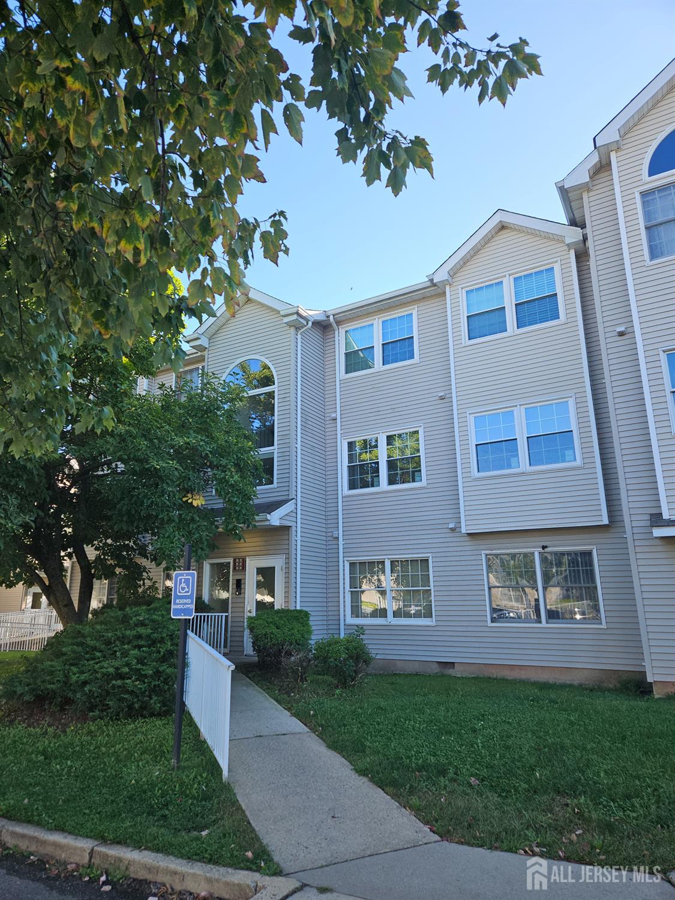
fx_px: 598
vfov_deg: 73.9
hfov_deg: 58.9
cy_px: 450
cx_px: 338
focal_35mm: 23
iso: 25
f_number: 1.8
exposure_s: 1/351
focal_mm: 5.4
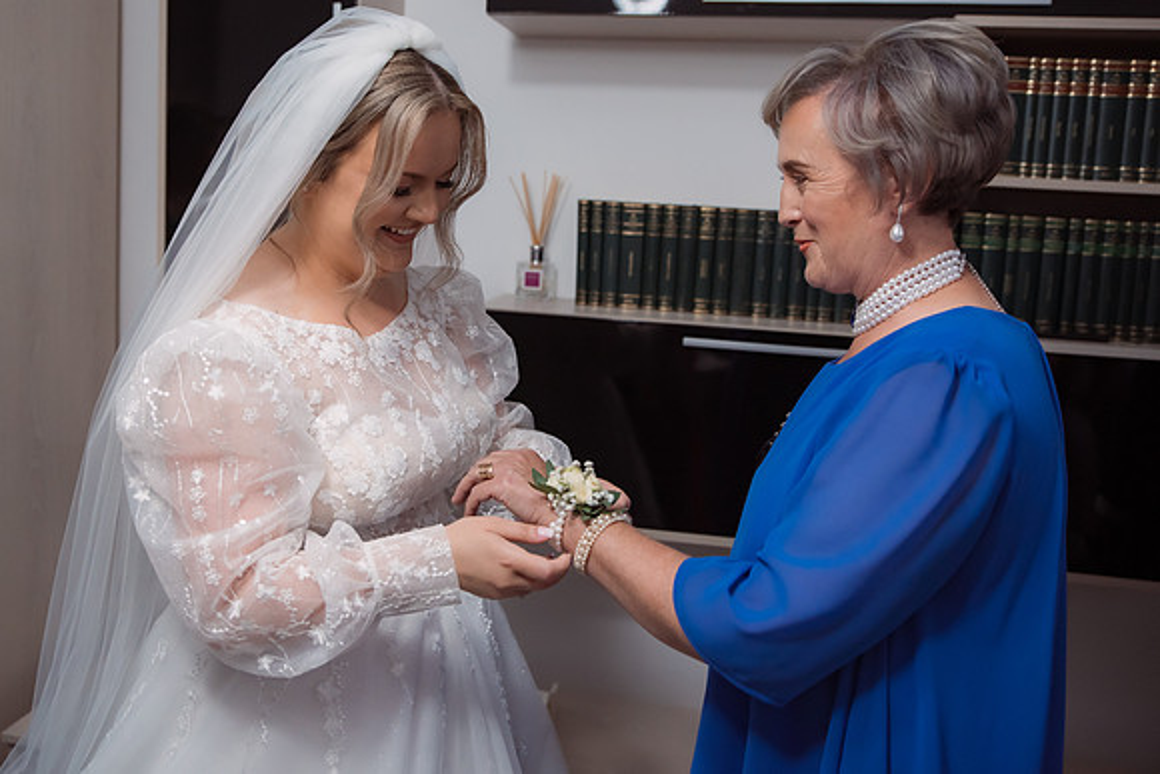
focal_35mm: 37
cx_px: 510
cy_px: 327
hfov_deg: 51.6
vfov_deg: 35.7
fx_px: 1198
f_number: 2.8
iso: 1600
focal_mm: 31
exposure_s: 1/200
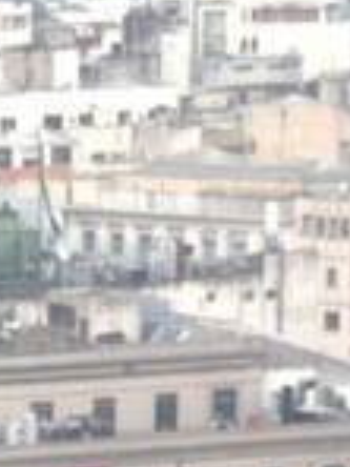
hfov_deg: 4.3
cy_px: 1606
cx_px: -252
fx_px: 4597
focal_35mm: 341
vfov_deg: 5.3
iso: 100
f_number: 1.78
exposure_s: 1/1131
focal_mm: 6.86
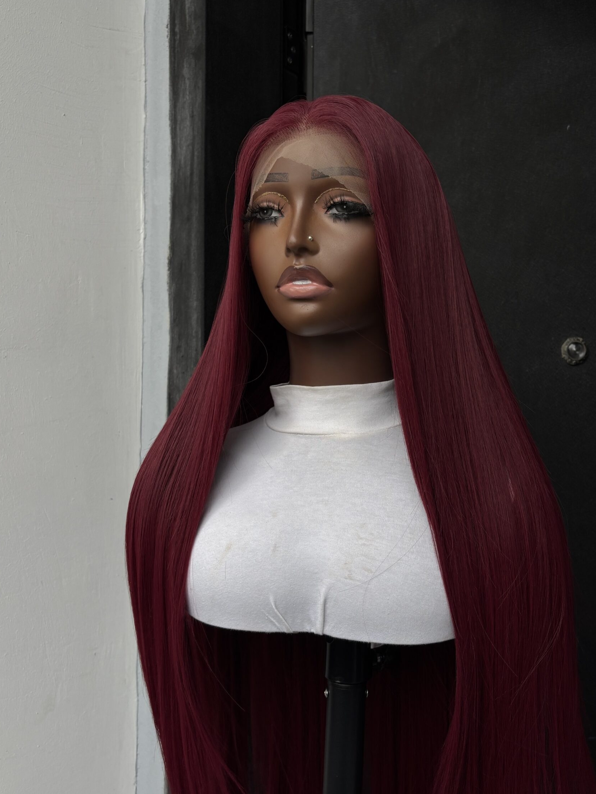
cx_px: 339
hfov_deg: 46.7
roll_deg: -3.0
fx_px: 689
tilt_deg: -1.8
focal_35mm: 30
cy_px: 420
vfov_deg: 59.9
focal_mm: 5.96
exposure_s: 1/894
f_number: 1.6
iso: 50
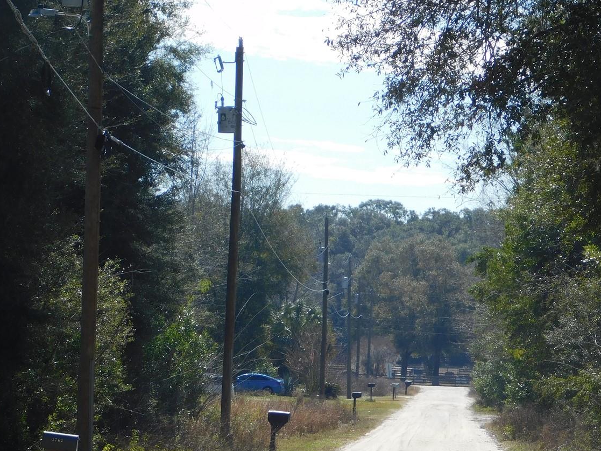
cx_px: 348
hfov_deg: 9.3
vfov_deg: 7.0
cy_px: 245
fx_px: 3681
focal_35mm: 212
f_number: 5.1
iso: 125
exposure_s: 1/500
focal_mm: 26.3
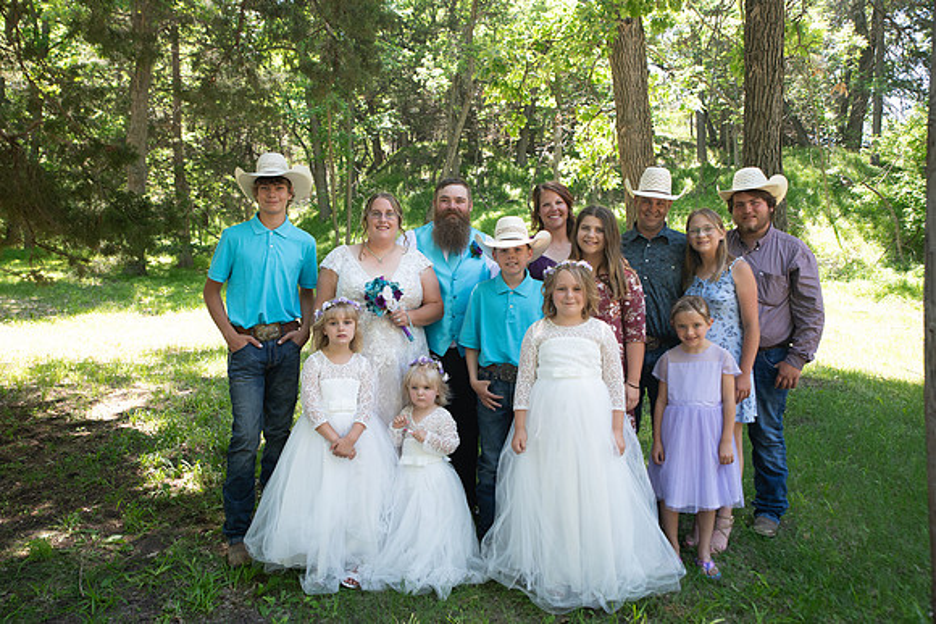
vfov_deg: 45.0
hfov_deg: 63.6
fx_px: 754
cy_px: 312
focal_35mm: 29
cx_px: 468
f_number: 5
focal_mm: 29
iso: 250
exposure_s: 1/125
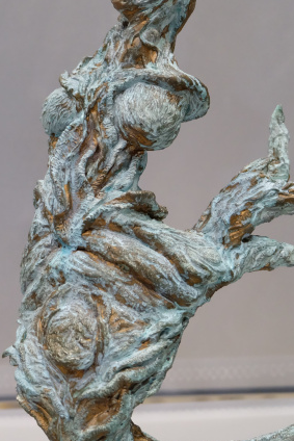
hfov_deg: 16.5
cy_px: 199
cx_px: 167
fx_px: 1016
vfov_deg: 24.5
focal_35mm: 83
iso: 3200
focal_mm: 29.5
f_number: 4.7
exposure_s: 1/110
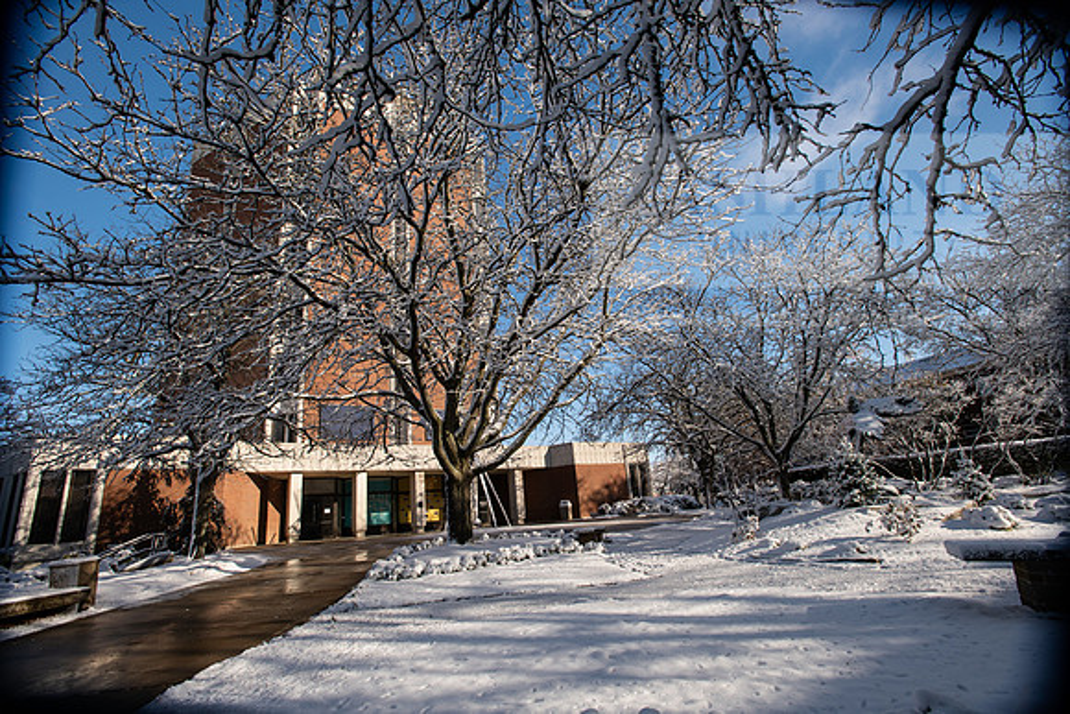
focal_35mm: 17
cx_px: 535
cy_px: 357
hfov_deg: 93.3
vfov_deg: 70.5
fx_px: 505
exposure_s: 1/320
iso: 200
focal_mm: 17
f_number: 7.1
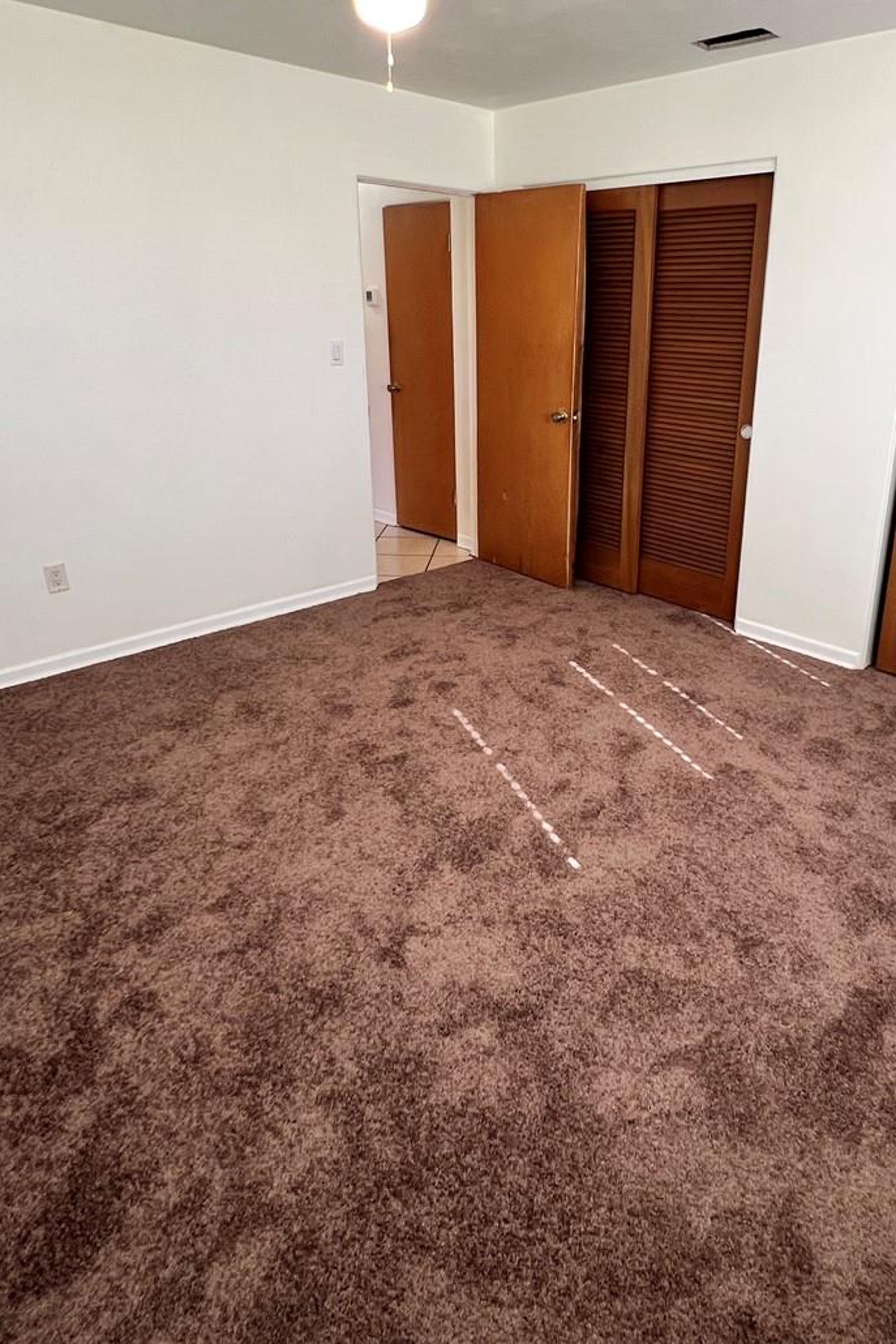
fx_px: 784
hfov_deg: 58.8
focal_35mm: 21
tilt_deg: -18.8
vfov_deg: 80.7
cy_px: 573
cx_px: 560
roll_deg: -1.1
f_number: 1.8
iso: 160
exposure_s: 1/60
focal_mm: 1.57
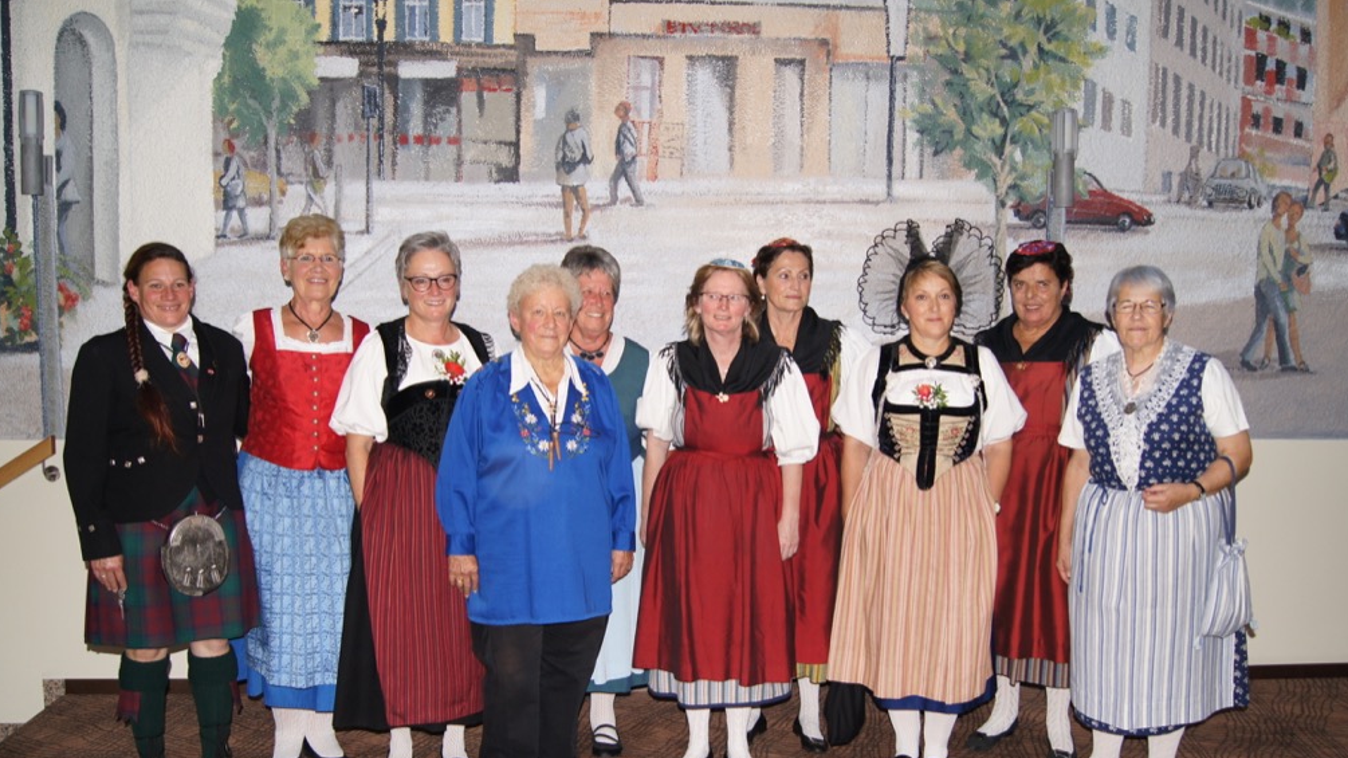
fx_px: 1144
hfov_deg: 61.0
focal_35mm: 32
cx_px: 669
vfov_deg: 36.5
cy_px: 451
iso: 400
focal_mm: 20
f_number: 4
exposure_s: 1/60
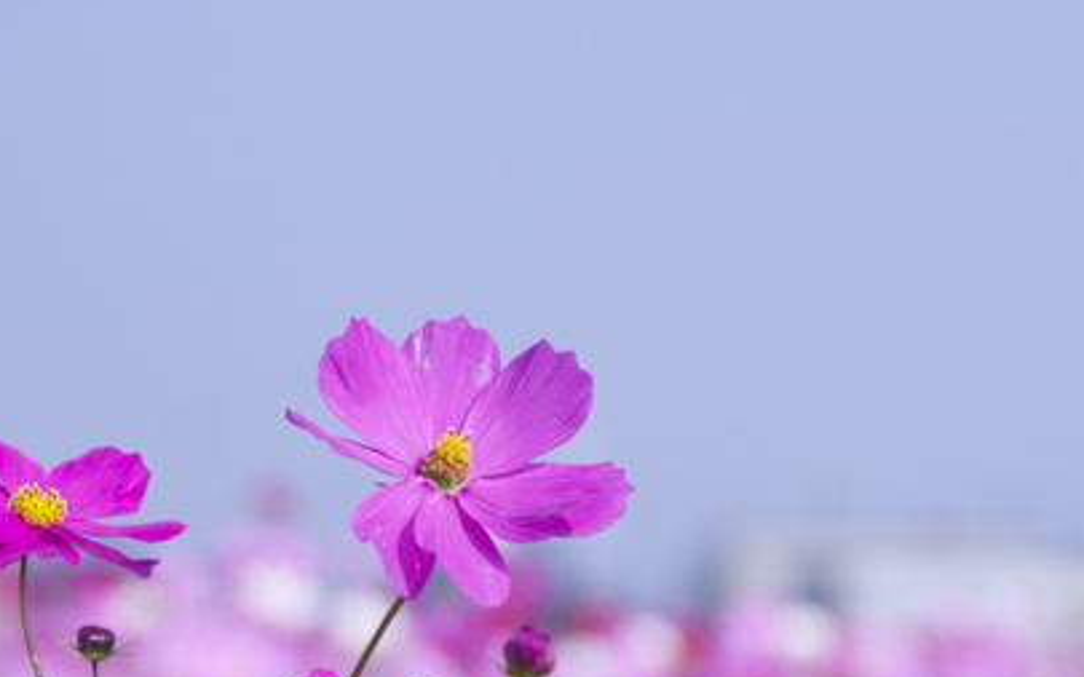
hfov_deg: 5.4
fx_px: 11579
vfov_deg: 3.3
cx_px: 704
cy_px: 526
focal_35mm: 392
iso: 200
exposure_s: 1/500
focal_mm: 130
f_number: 8
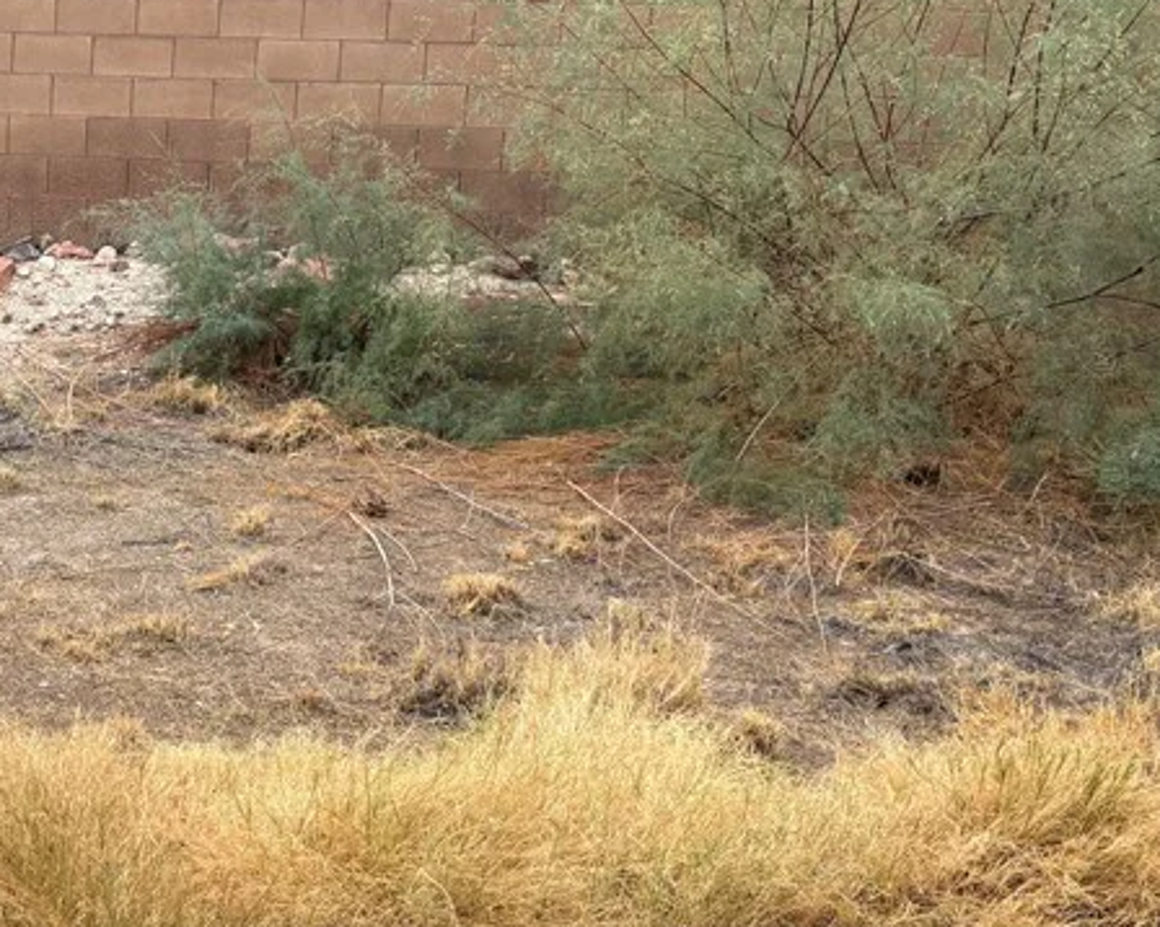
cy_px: 440
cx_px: -44
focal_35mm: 58
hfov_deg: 29.9
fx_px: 1990
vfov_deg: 26.2
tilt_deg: -8.9
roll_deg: -0.1
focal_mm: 5.96
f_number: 1.6
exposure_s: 1/1217
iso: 50
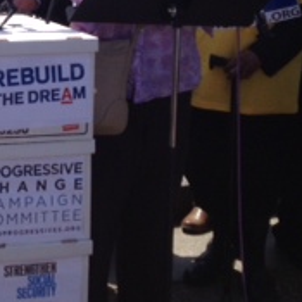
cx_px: -176
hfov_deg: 14.2
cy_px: -40
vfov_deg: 15.0
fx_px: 1115
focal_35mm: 113
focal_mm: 4.28
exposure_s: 1/1534
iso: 50
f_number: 2.4
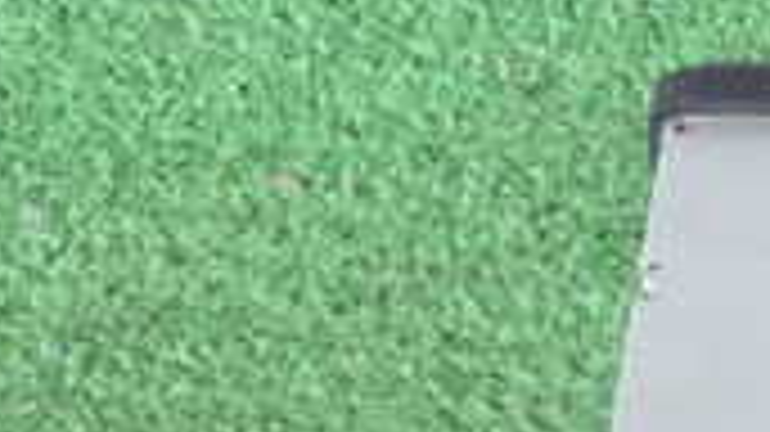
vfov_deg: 7.9
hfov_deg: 14.1
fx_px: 2959
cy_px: 886
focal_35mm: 145
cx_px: 1063
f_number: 2.7
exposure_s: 1/50
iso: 200
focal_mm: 6.83
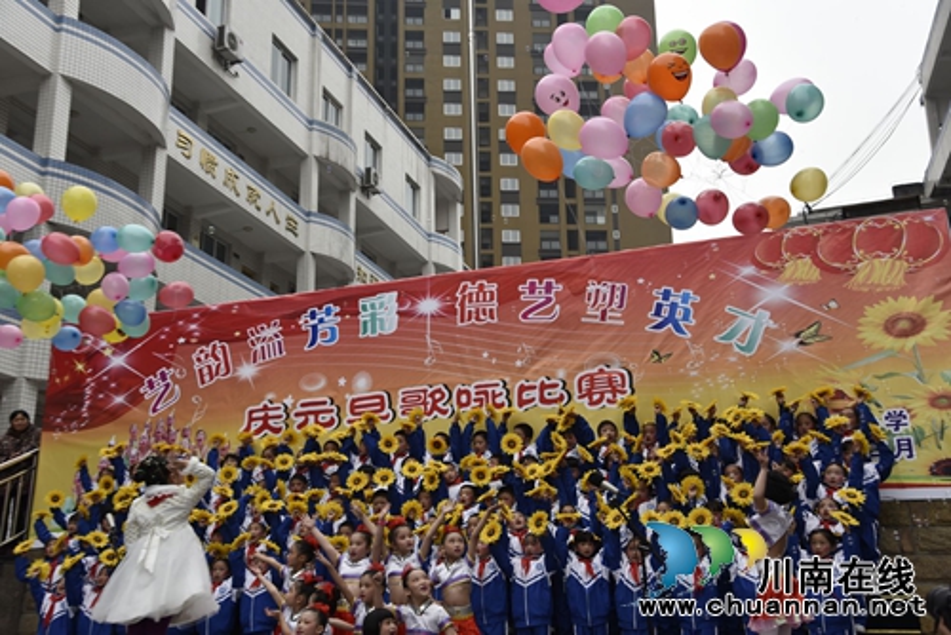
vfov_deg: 33.4
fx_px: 1057
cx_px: 476
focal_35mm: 40
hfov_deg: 48.4
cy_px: 318
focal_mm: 40
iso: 400
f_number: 5.6
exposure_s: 1/125
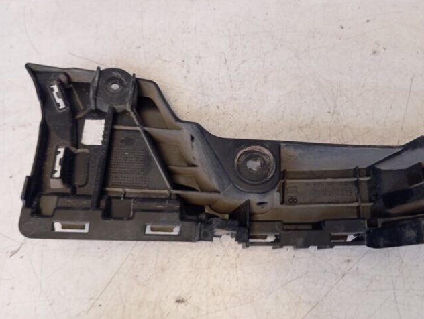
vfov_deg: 45.5
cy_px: 143
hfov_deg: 58.2
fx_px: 380
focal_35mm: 31
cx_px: 232
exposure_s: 1/25
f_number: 1.8
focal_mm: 4.22
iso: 756
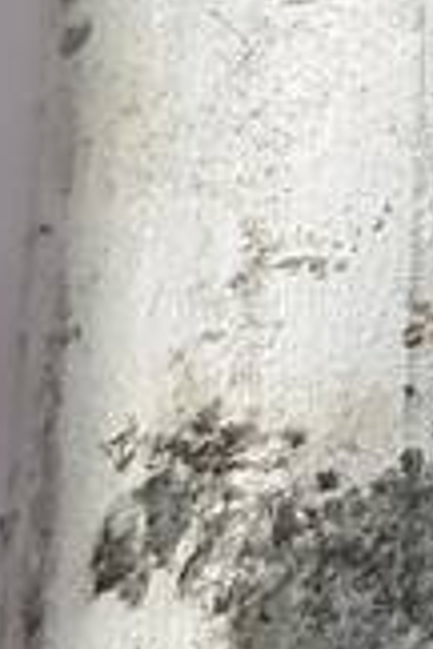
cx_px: 970
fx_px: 3085
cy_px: -36
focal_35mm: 171
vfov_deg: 11.9
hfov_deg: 7.6
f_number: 1.7
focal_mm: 4.2
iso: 40
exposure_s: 1/155
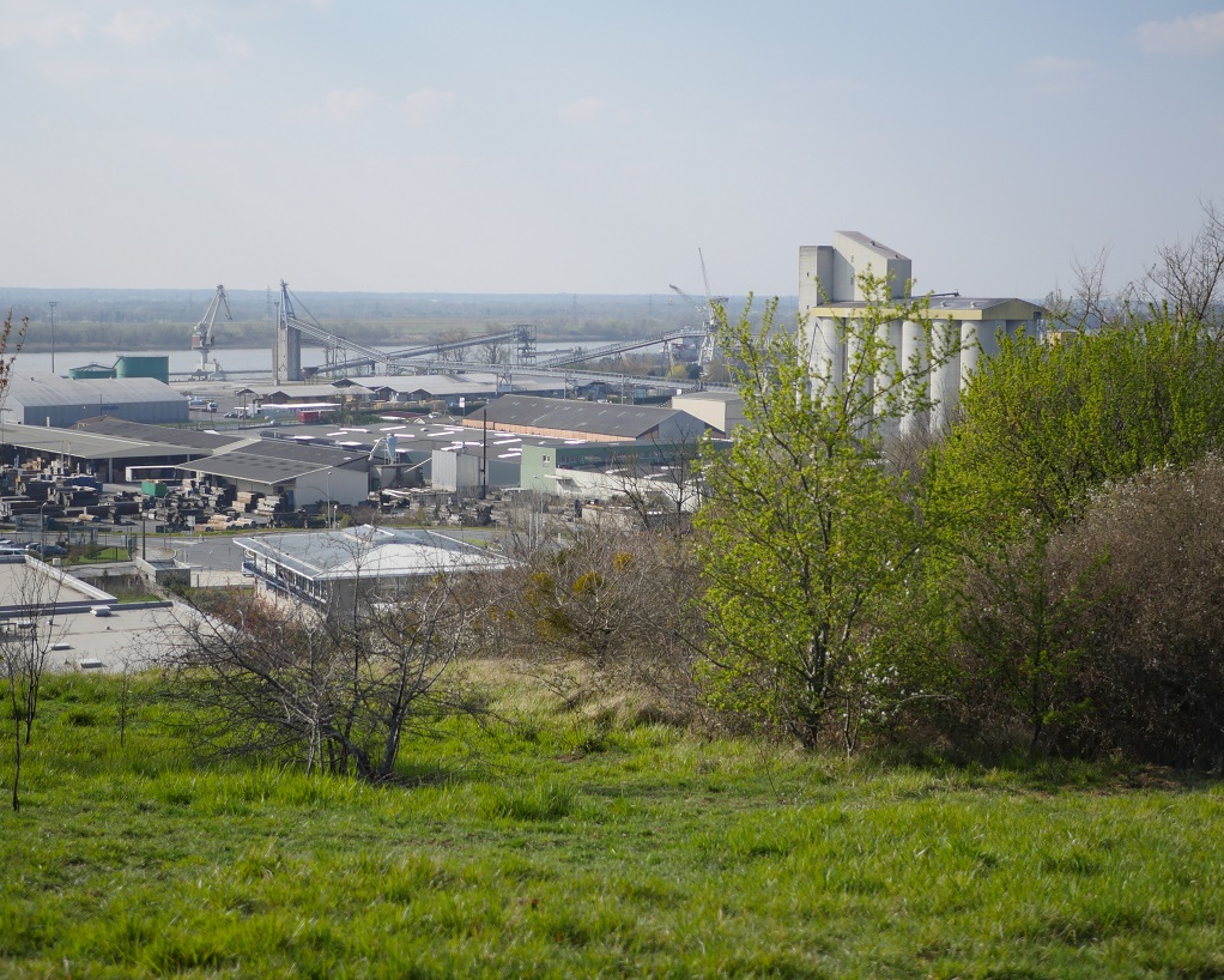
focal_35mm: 55
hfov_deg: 34.1
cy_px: 474
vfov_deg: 27.6
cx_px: 607
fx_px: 1993
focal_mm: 25
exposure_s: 1/8000
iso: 200
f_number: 1.7
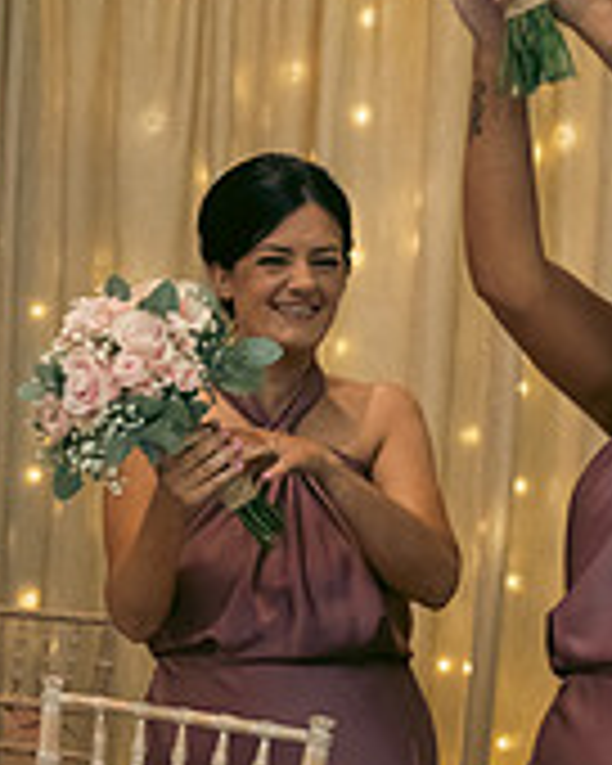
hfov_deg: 17.8
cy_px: 551
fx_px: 1743
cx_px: -310
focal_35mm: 77
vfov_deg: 24.5
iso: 800
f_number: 3.5
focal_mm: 24
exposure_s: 1/160
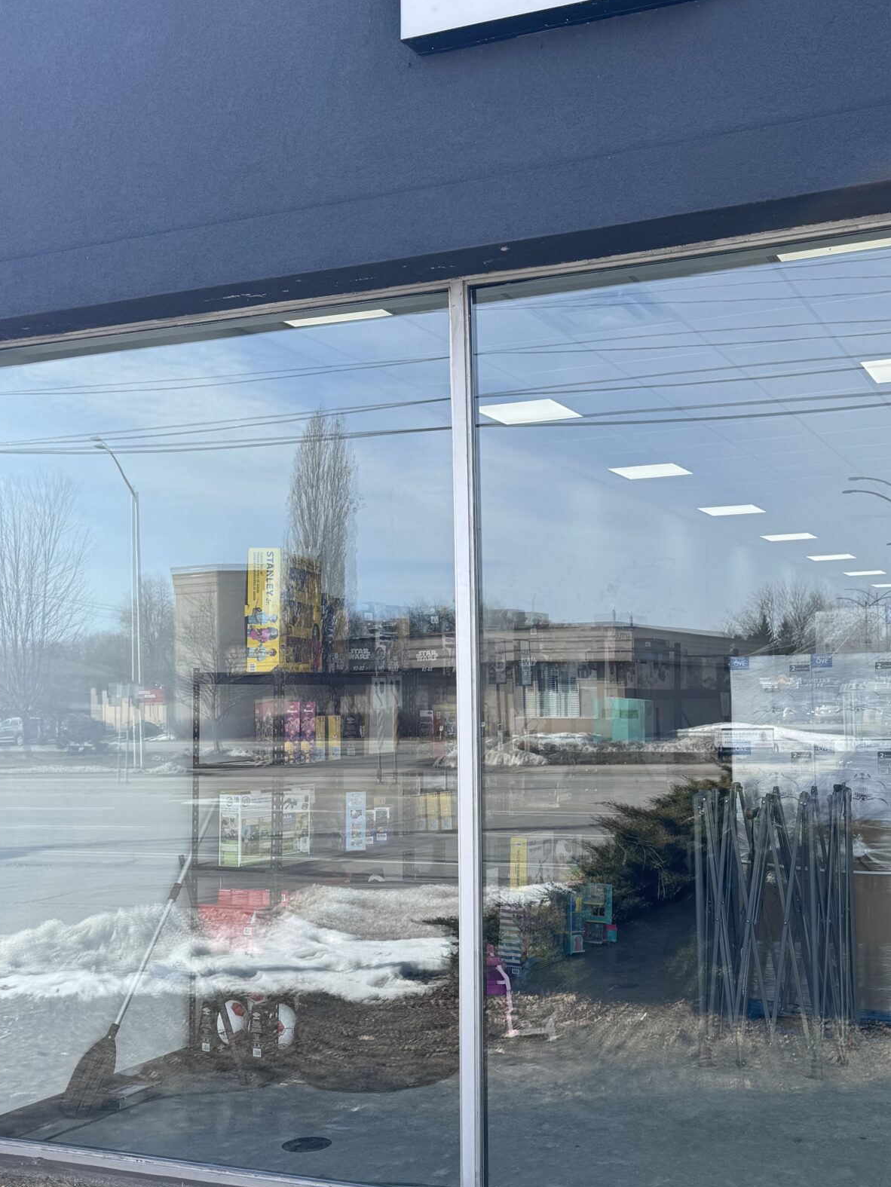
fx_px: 1338
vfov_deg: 47.8
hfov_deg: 36.4
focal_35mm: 39
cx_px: 603
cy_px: 659
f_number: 1.78
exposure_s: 1/2105
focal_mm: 6.76
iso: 80
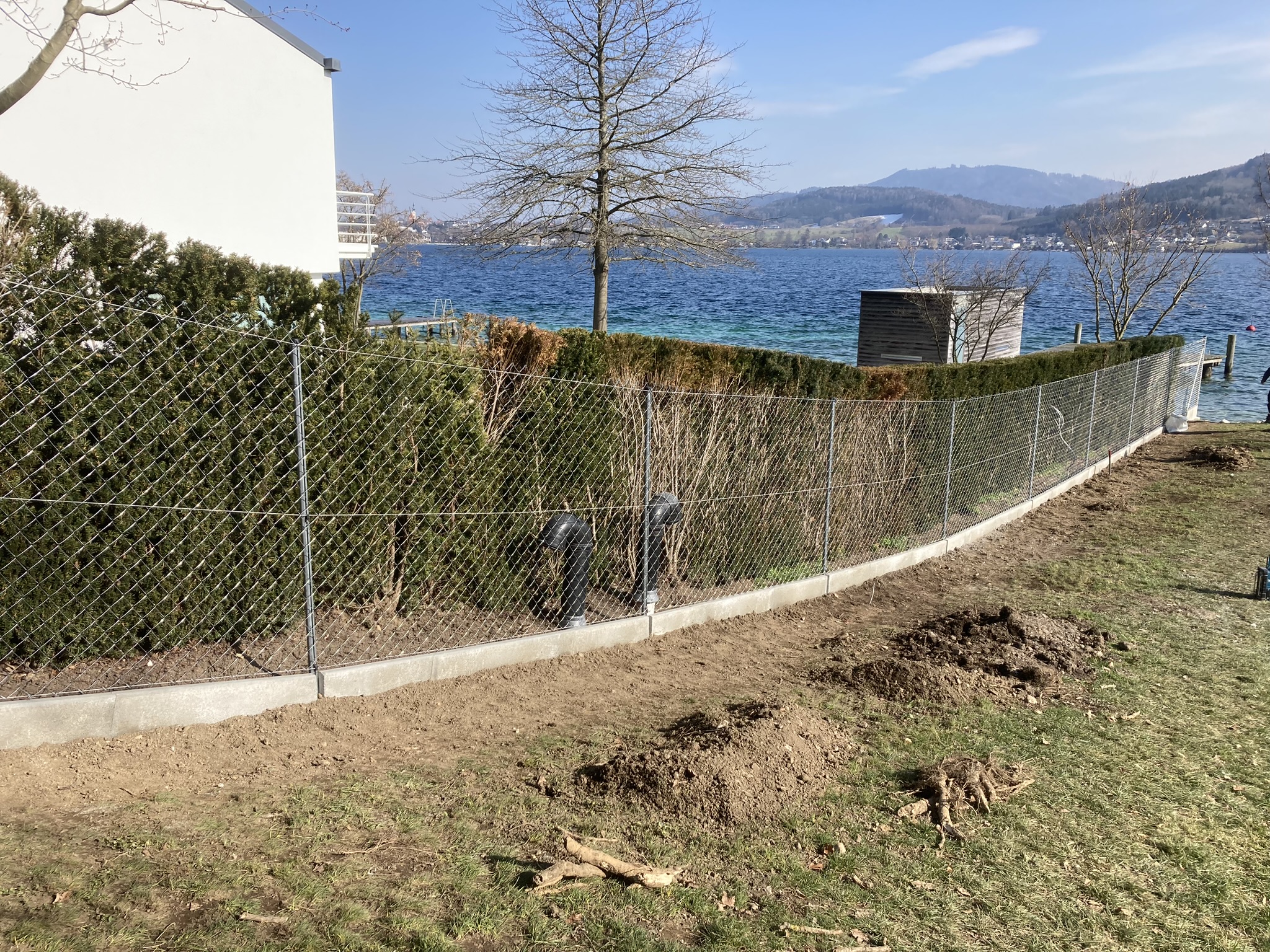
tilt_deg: -12.5
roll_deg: -0.6
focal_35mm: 28
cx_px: 635
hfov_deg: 63.4
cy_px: 476
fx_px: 1027
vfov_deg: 49.7
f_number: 1.8
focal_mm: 3.99
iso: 20
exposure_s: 1/1412
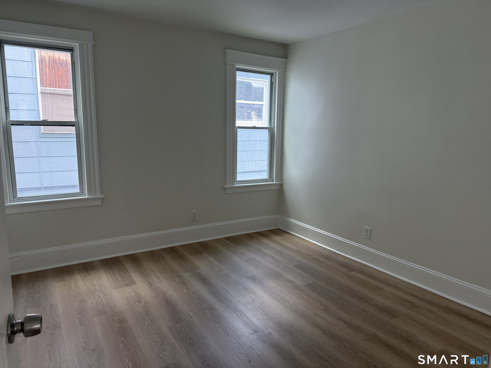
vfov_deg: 56.8
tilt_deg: -7.9
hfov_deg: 71.6
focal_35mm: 24
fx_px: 340
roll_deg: -0.3
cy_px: 184
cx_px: 246
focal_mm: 6.76
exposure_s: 1/178
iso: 200
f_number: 1.78
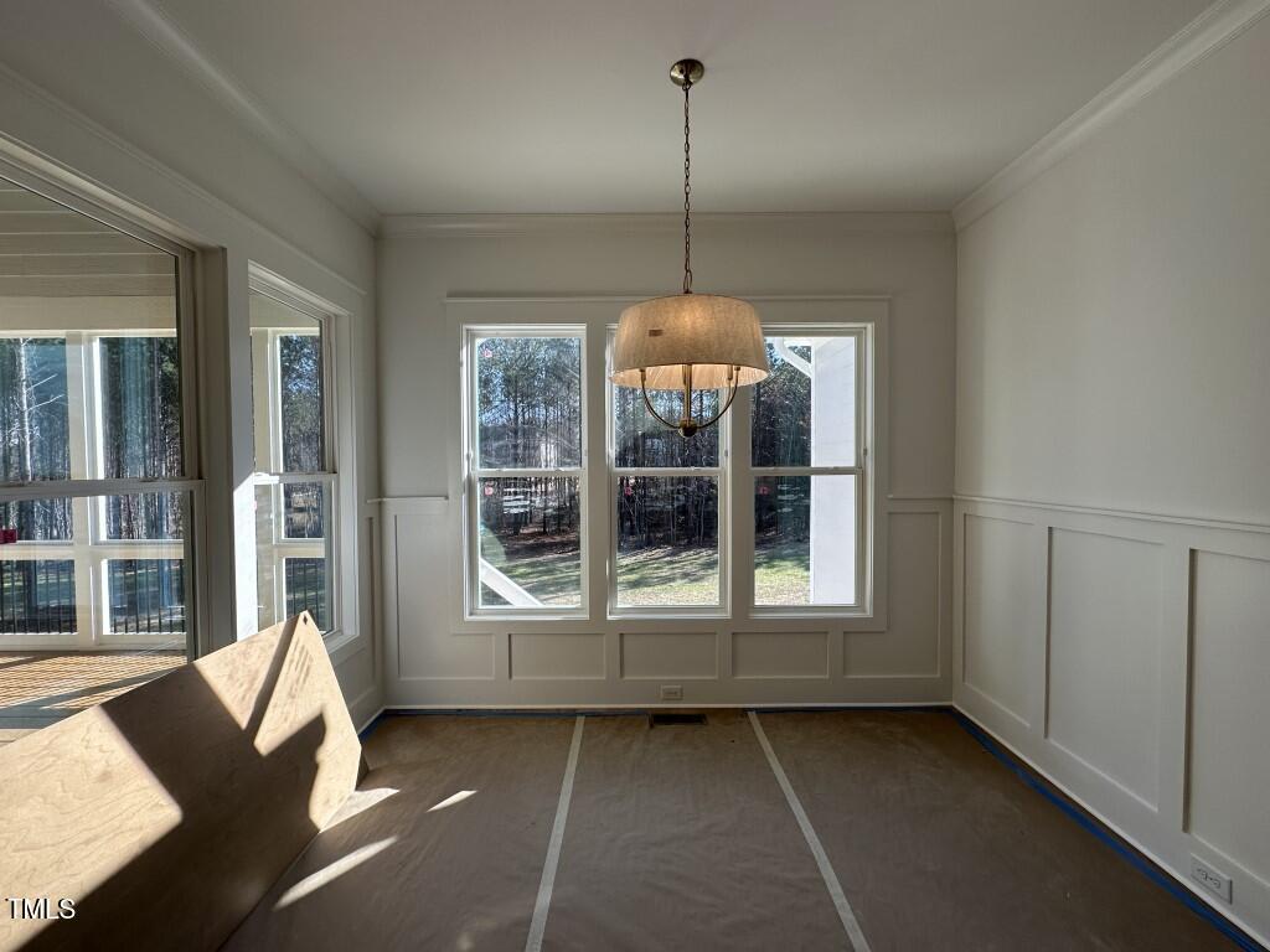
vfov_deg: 85.7
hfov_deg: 102.1
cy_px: 476
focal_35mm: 14
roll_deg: +0.5
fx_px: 514
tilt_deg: -1.5
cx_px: 635
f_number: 2.2
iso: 40
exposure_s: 1/330
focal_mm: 2.22
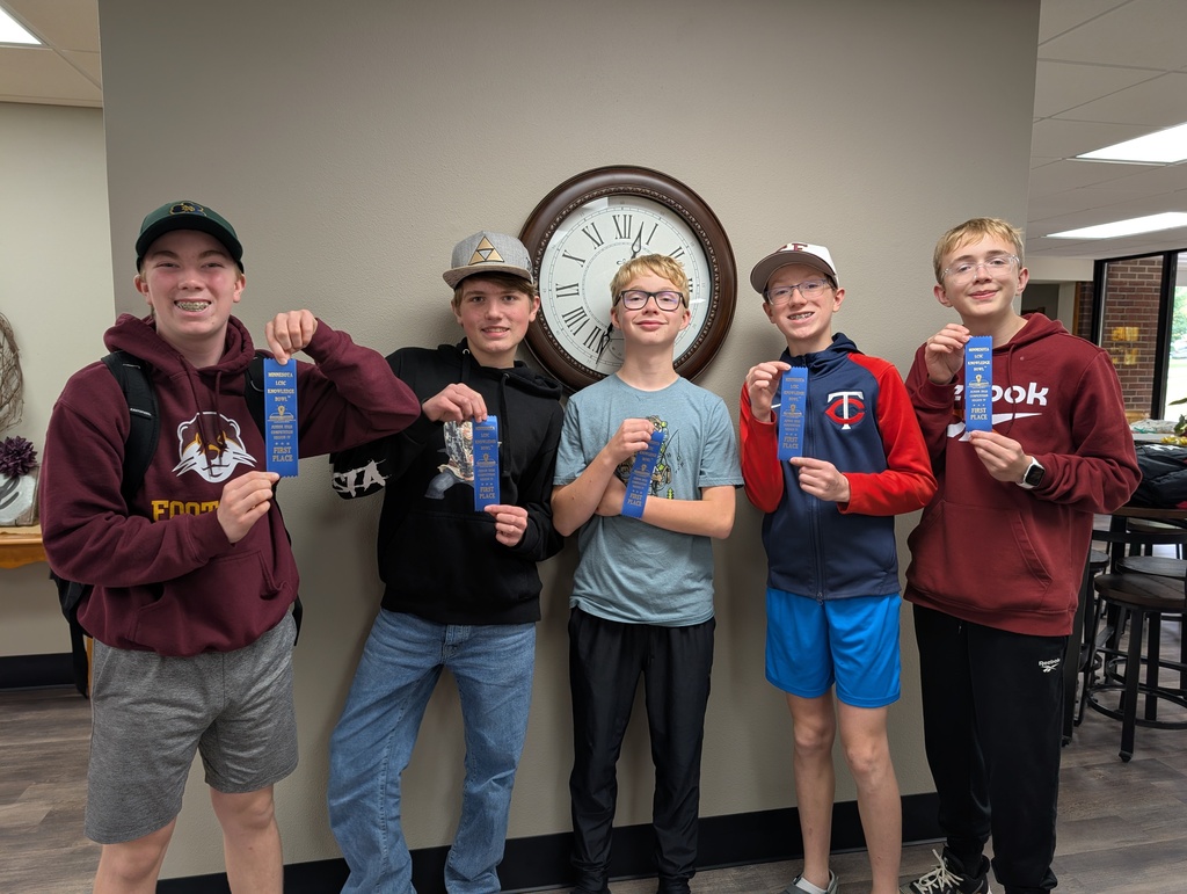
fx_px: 824
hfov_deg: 71.5
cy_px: 447
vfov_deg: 56.9
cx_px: 594
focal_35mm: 24
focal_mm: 6.9
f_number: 1.68
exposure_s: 1/40
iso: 46
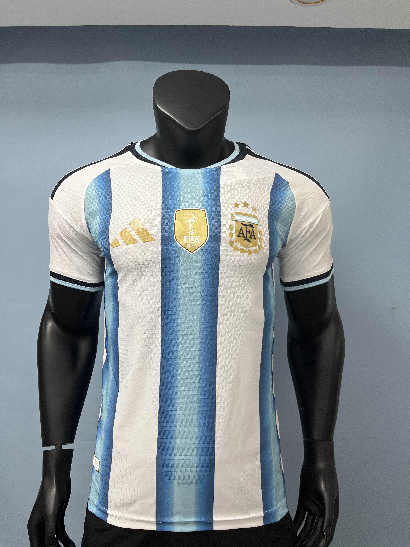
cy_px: 274
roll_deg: +0.3
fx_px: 411
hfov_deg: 53.1
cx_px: 205
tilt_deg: -6.6
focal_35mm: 26
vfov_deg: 67.3
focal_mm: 5.1
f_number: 1.6
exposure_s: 1/121
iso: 125
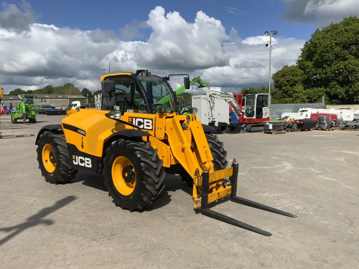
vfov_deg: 48.2
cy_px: 134
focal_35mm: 29
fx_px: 301
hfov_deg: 61.7
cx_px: 180
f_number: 1.8
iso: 20
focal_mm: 3
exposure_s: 1/3534
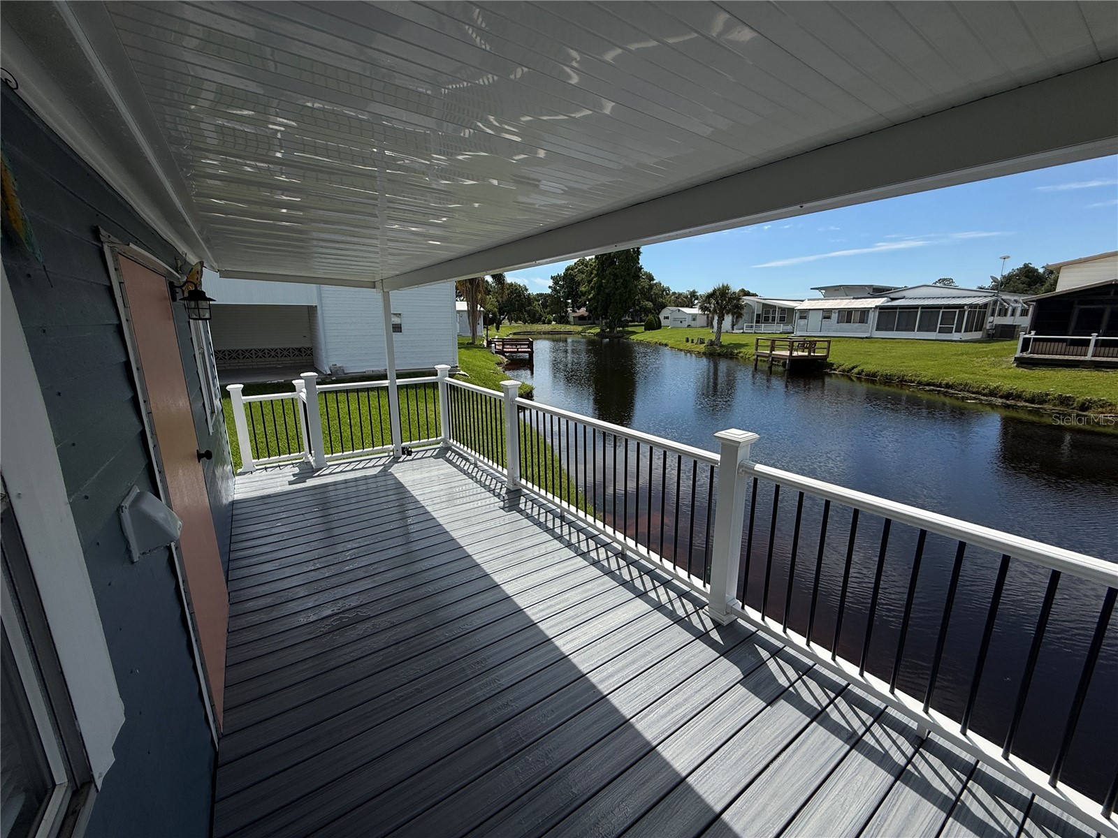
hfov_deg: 102.1
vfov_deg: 85.7
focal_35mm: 14
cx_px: 559
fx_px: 452
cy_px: 419
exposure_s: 1/3289
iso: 50
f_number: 2.2
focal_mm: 2.22
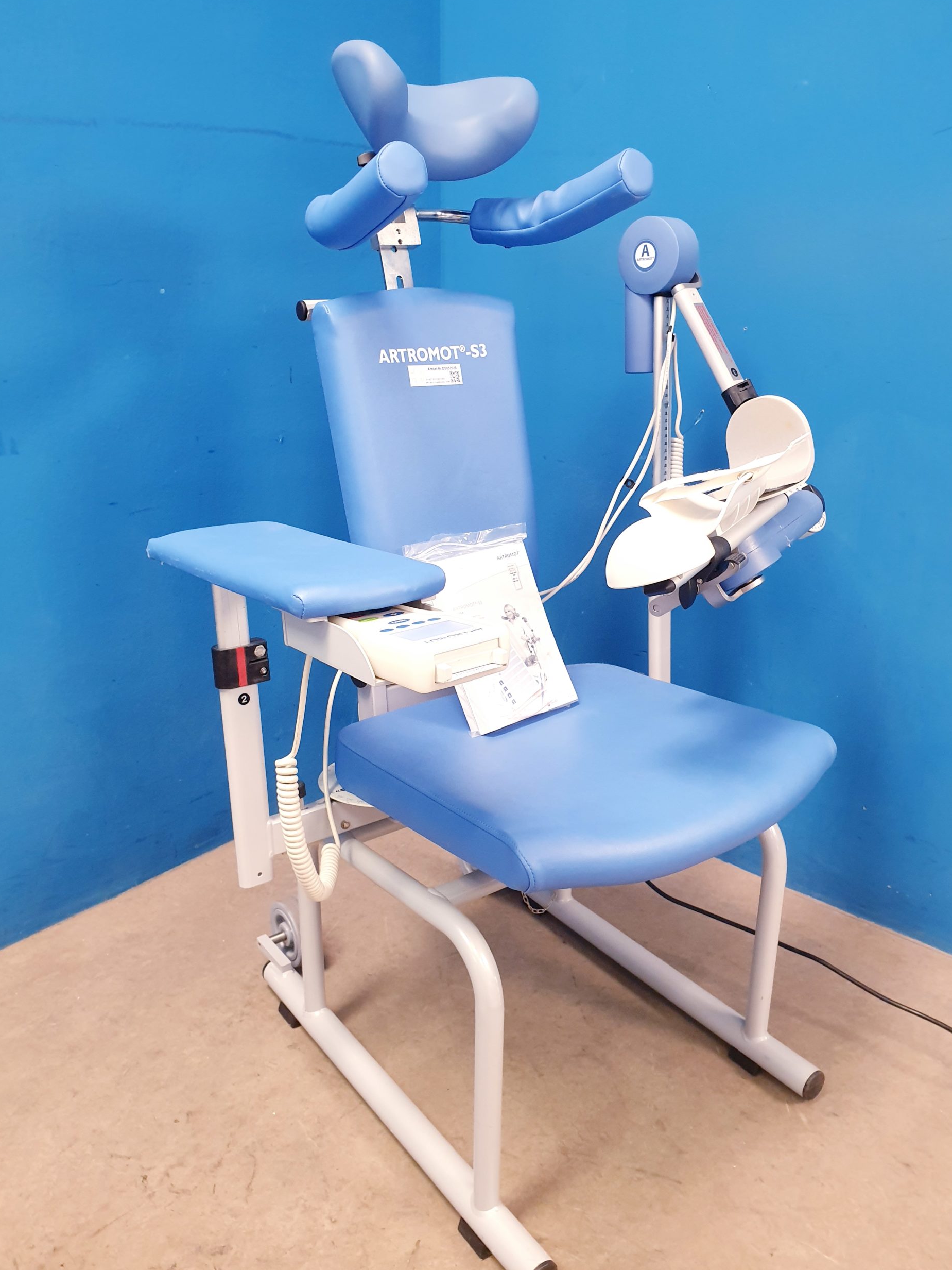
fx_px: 990
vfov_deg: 65.3
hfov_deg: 51.4
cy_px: 644
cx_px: 471
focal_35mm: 27
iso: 250
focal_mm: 4.3
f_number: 2.4
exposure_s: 1/33
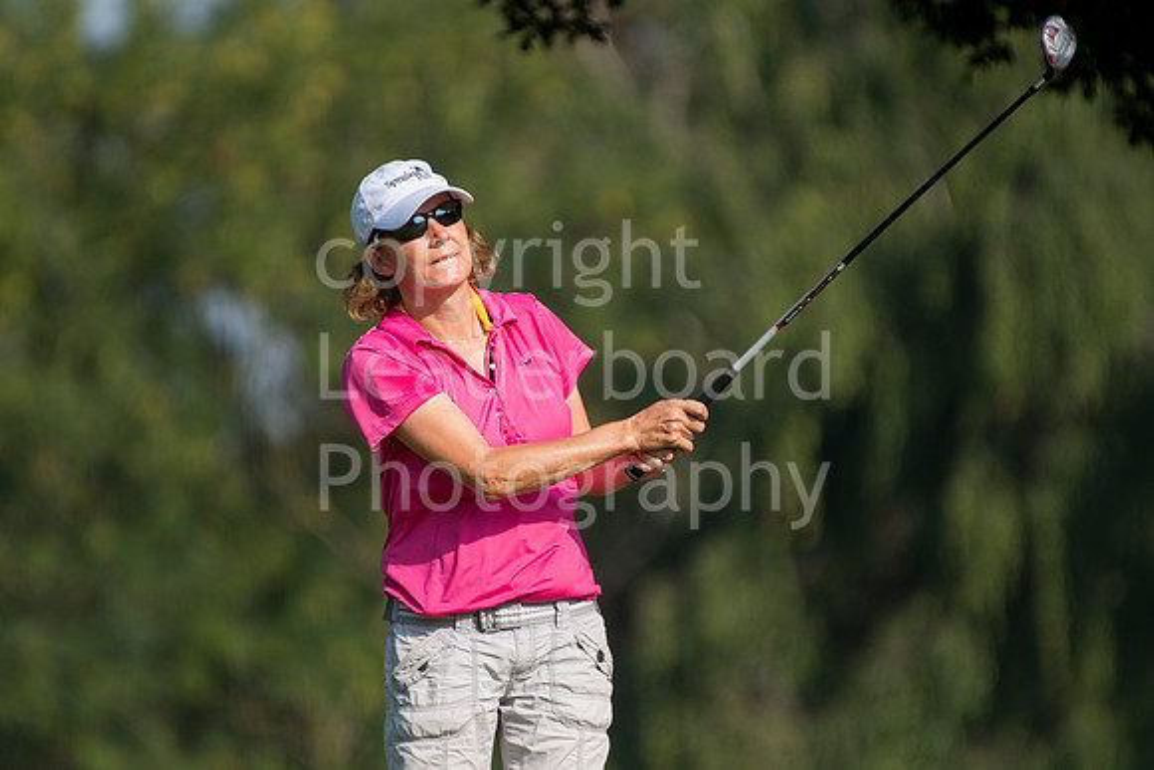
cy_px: 385
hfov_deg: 2.7
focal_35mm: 750
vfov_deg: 1.8
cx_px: 577
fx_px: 24046
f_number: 5.6
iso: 400
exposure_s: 1/2000
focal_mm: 500
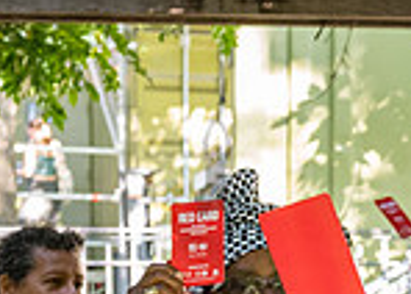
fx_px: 2173
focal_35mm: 186
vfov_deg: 7.5
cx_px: 408
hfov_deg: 10.7
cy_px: 534
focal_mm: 34
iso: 2000
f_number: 4.5
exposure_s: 1/100
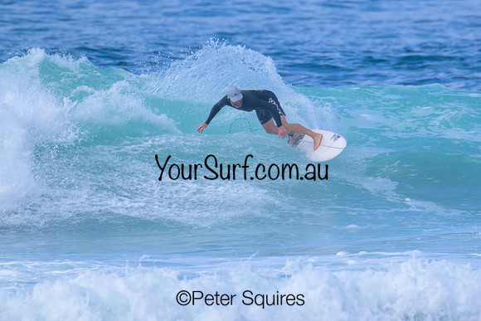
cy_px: 106
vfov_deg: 1.3
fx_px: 14623
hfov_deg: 1.9
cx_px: 329
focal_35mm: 1094
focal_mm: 800
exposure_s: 1/2000
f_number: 11
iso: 800
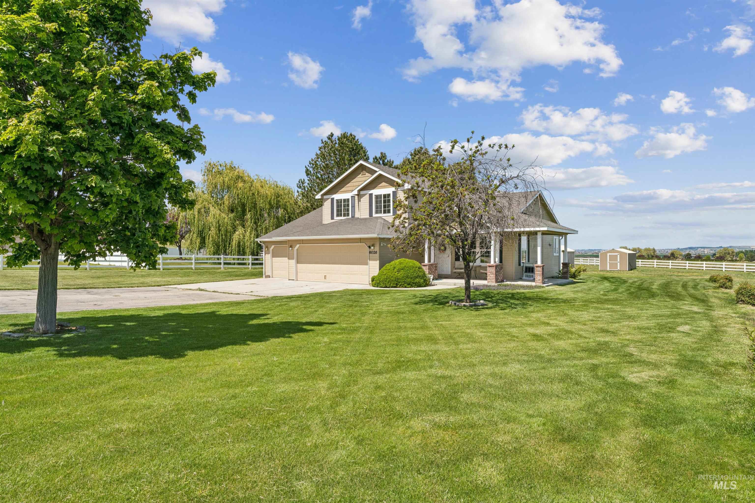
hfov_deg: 82.0
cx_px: 378
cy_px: 252
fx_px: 434
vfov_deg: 60.2
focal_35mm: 21
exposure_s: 1/400
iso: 400
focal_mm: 20.7
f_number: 13
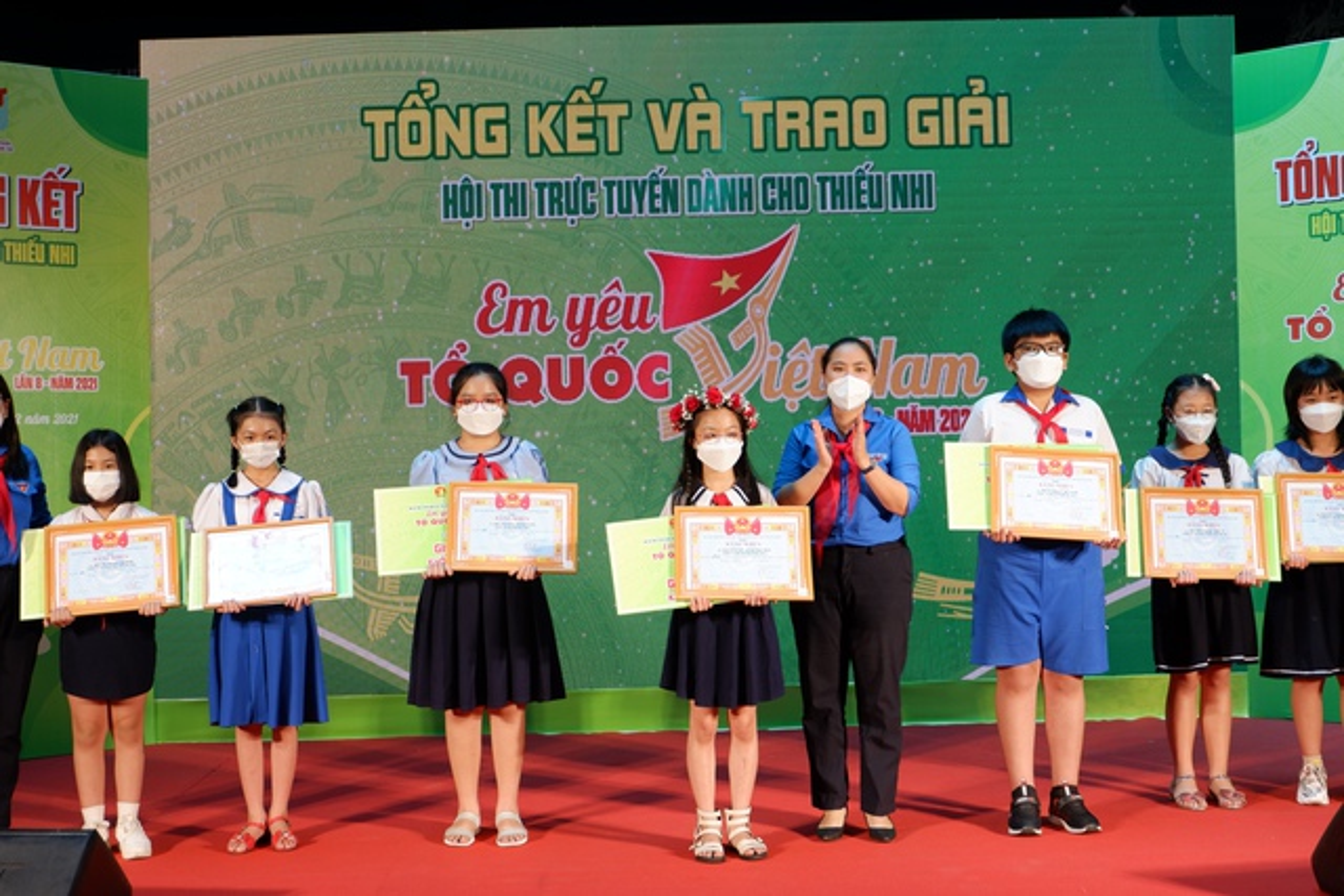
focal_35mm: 48
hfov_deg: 41.1
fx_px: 1792
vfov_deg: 28.1
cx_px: 672
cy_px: 448
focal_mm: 32.5
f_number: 5
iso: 400
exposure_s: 1/180
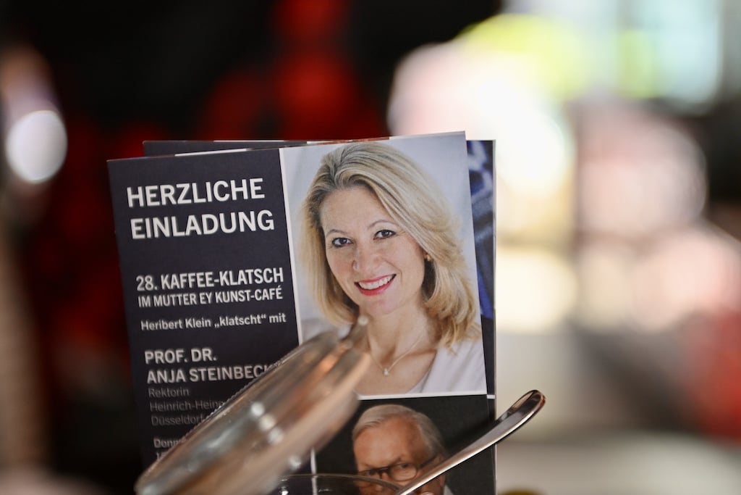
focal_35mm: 70
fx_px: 1441
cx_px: 370
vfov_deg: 19.5
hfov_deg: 28.8
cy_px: 248
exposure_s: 1/125
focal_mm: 70
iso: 360
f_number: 2.8
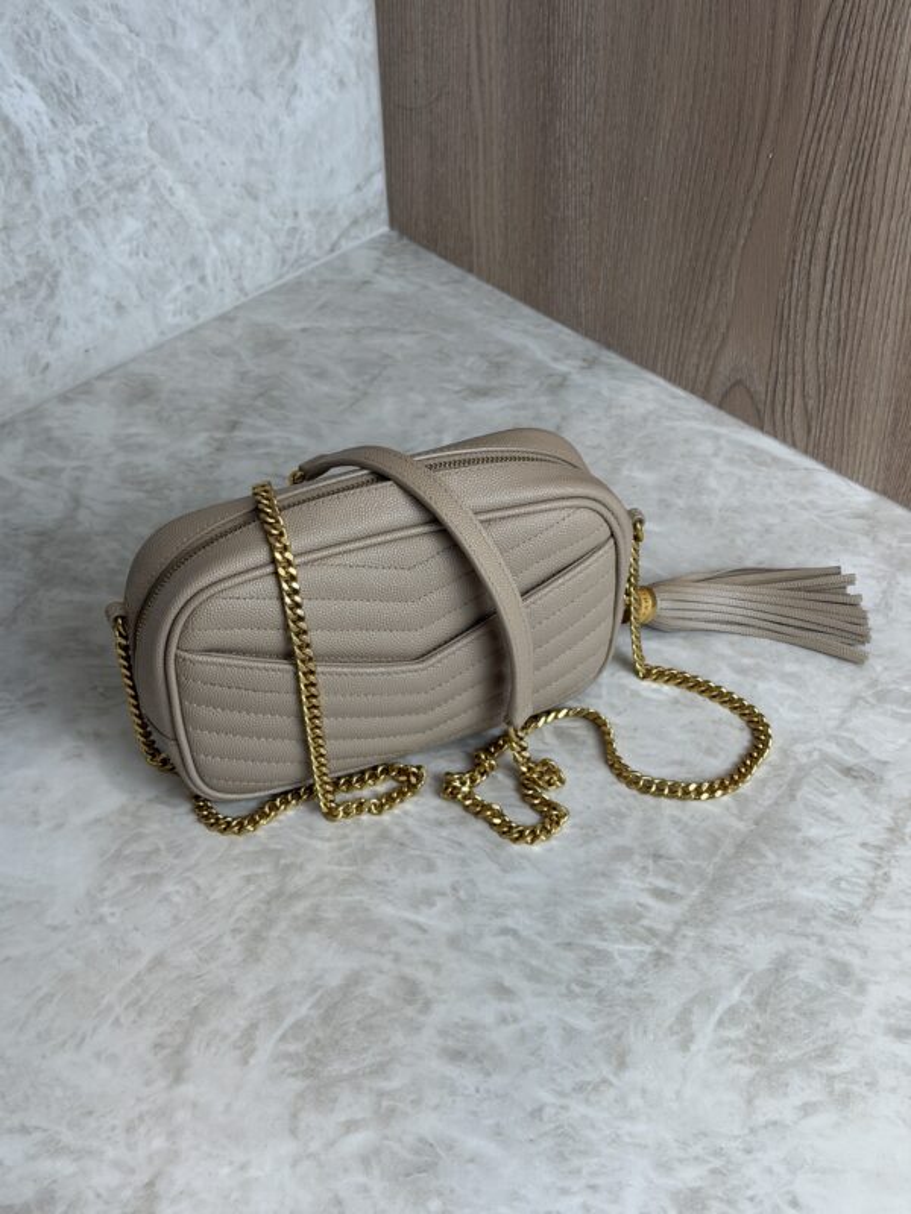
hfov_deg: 30.3
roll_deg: +1.8
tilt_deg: -41.7
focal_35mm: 48
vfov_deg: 39.7
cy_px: 607
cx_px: 456
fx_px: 1684
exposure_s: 1/121
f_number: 1.78
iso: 50
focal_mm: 6.76
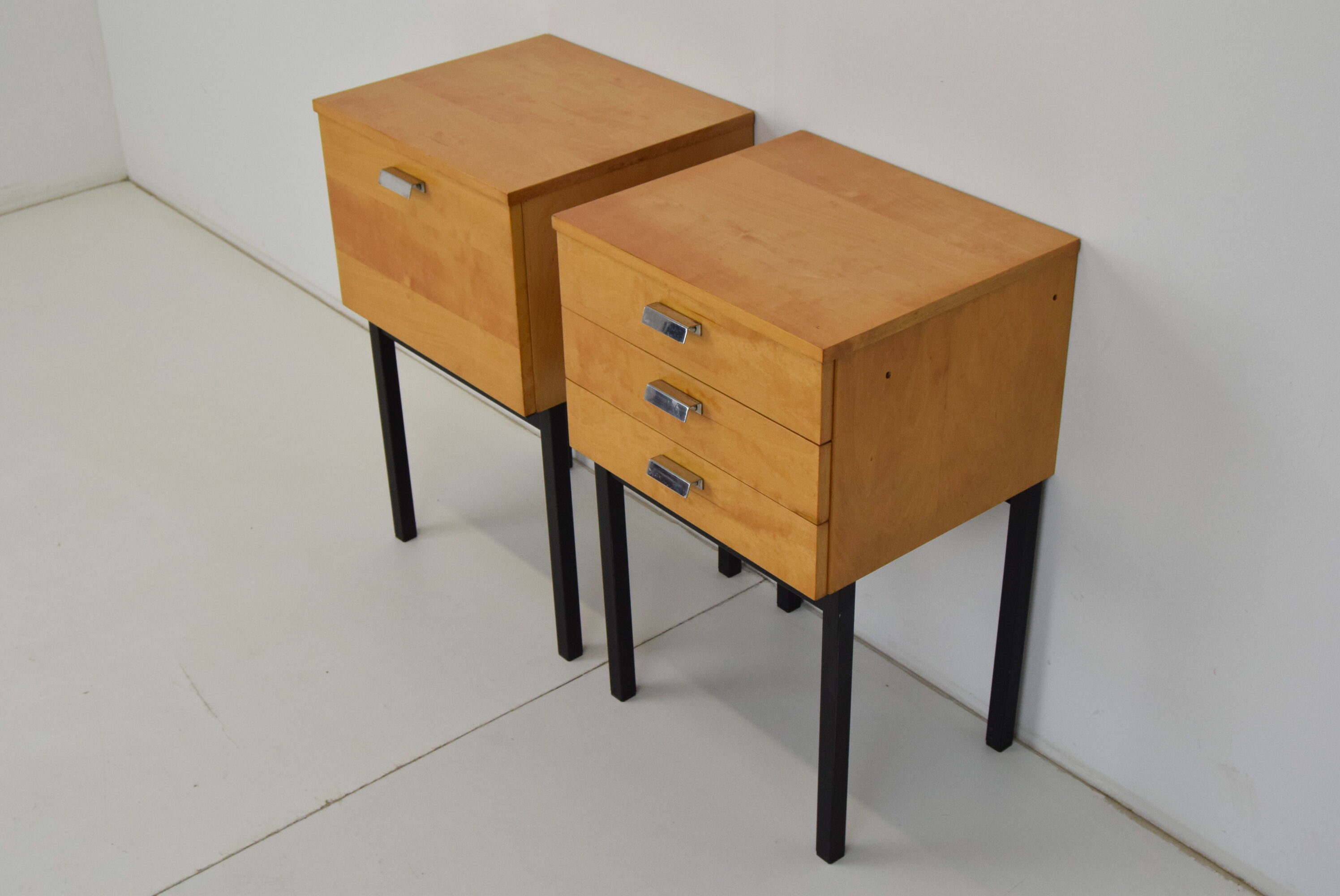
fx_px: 1788
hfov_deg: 41.1
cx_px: 670
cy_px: 448
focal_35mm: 48
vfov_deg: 28.1
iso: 1600
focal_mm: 32
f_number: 9
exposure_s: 1/320
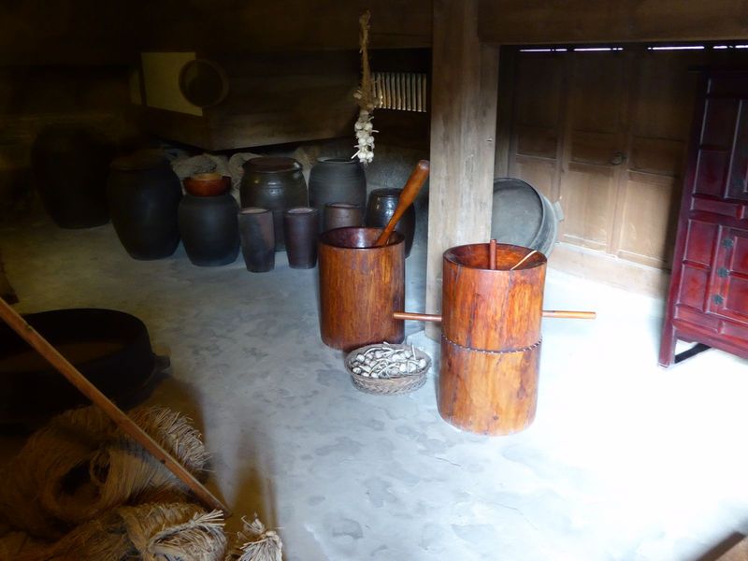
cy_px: 280
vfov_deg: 48.2
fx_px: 627
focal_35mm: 29
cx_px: 374
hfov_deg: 61.7
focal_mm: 5
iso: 500
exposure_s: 1/8
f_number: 3.5
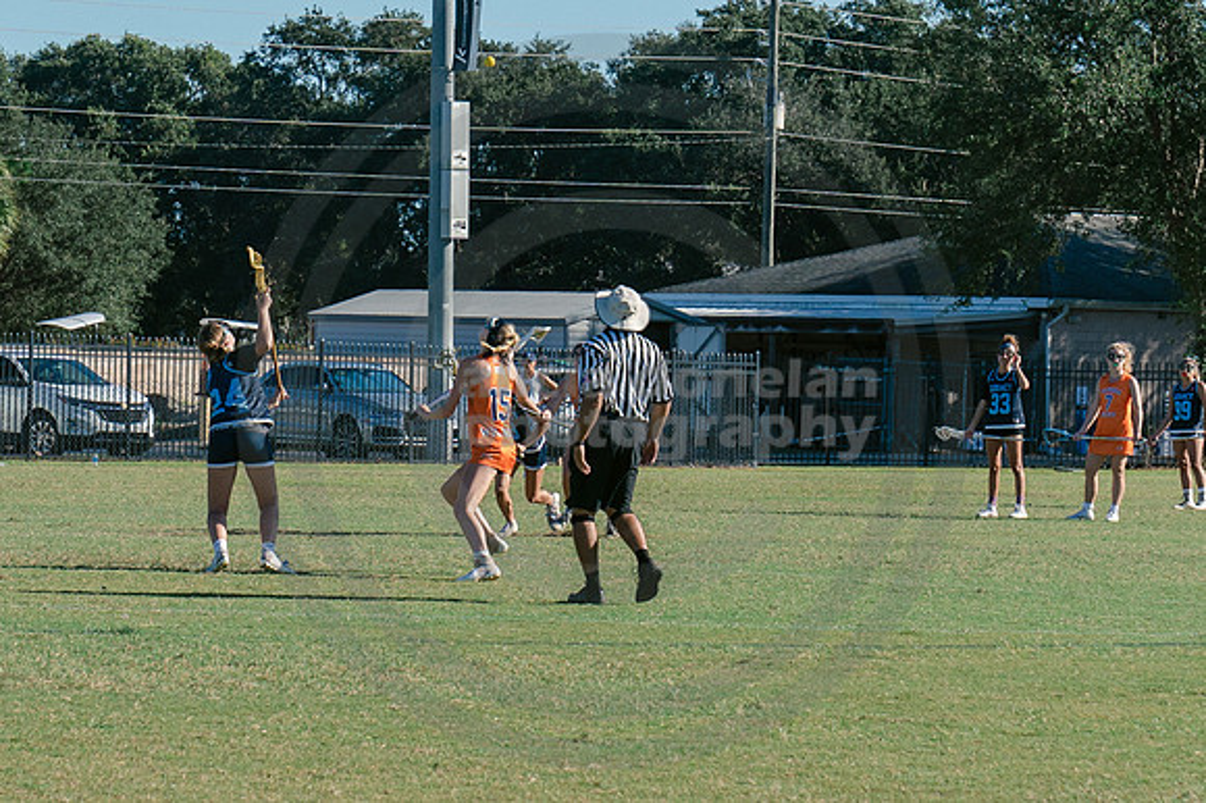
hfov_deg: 11.5
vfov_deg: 7.7
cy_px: 267
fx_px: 5970
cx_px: 380
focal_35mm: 178
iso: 250
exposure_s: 1/1000
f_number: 5.6
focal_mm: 70
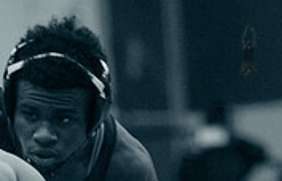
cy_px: 314
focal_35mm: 494
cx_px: -3
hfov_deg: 4.2
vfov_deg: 2.7
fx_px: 3829
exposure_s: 1/320
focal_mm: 135
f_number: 2.8
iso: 5000
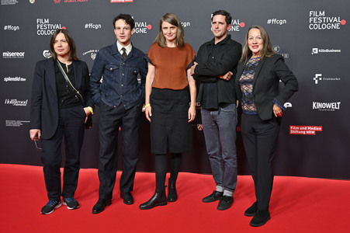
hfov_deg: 56.5
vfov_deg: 39.4
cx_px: 175
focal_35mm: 34
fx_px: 325
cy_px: 116
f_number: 5
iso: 1000
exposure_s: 1/200
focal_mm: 33.5
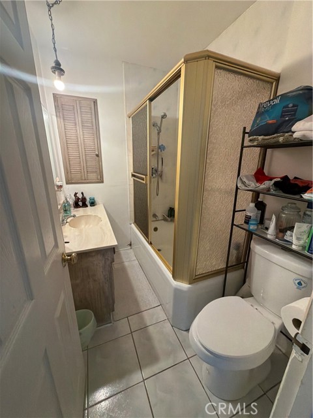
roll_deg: -1.0
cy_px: 209
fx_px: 169
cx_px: 156
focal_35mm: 14
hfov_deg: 85.7
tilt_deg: -15.3
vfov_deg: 102.1
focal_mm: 2.22
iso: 640
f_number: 2.2
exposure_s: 1/60
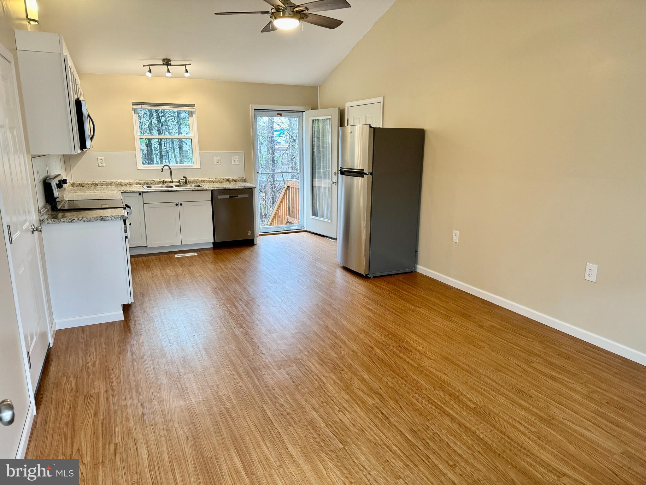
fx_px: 448
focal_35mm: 24
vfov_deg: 56.8
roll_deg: -0.2
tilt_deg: -13.9
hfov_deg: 71.6
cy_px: 242
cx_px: 323
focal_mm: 6.86
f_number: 1.78
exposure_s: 1/120
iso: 200
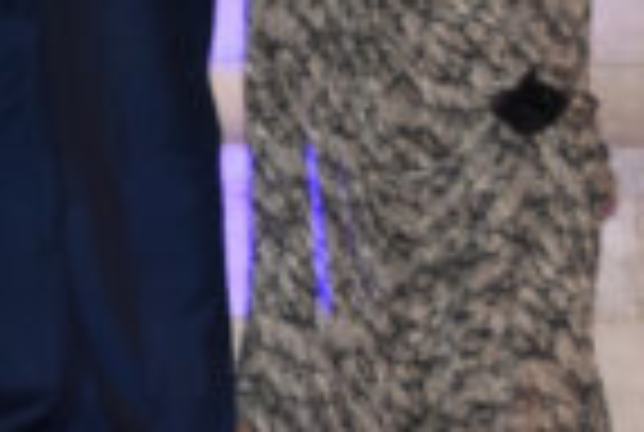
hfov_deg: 4.9
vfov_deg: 3.3
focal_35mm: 418
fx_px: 7493
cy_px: -612
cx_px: -113
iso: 800
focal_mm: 52
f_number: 4.8
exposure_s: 1/125
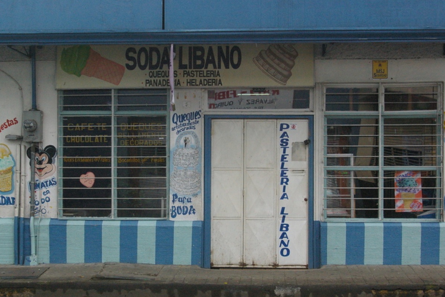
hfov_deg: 32.0
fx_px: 775
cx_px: 189
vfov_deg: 21.7
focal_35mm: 63
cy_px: 154
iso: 1600
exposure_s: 1/350
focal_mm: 31
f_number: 8
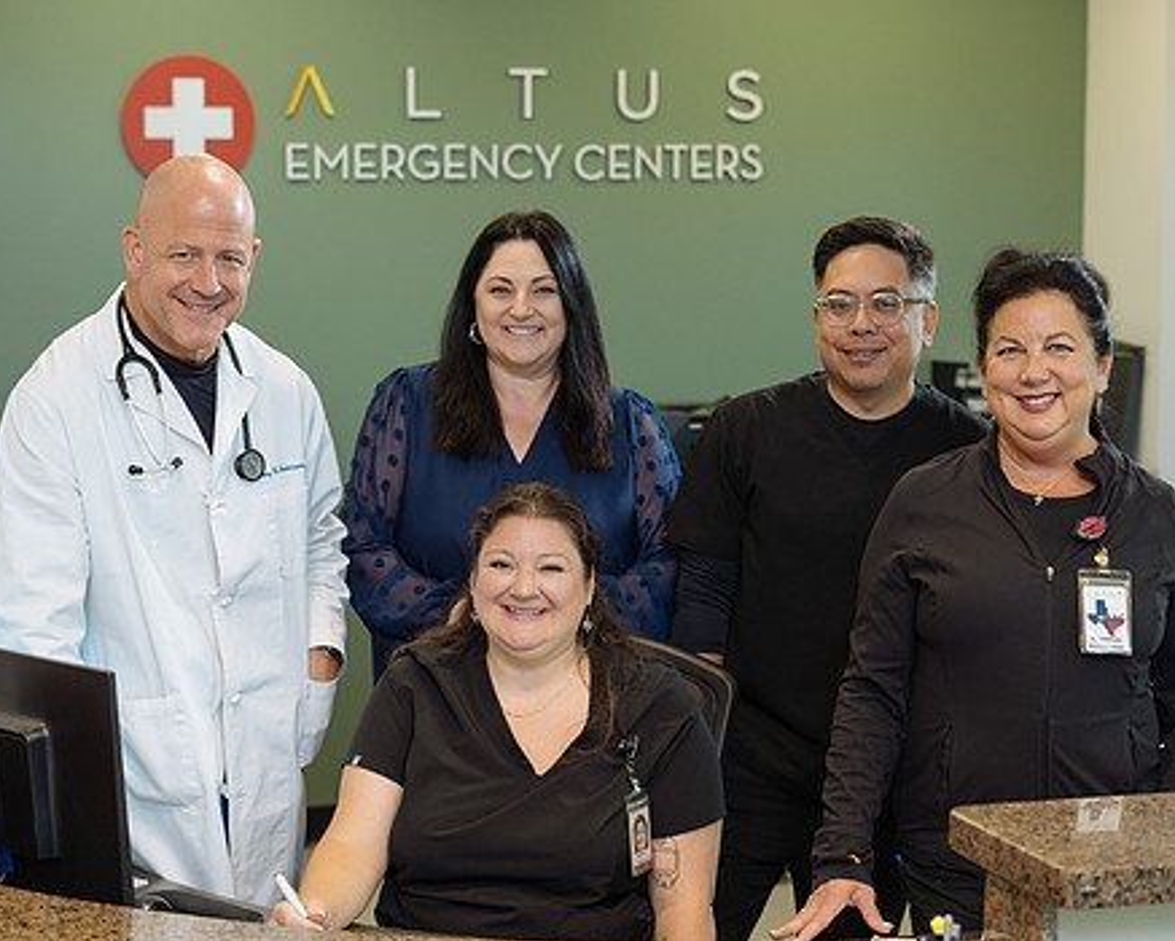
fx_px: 2331
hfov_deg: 28.3
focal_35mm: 67
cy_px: 477
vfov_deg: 22.8
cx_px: 508
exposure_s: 1/200
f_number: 2.8
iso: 1000
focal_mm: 50
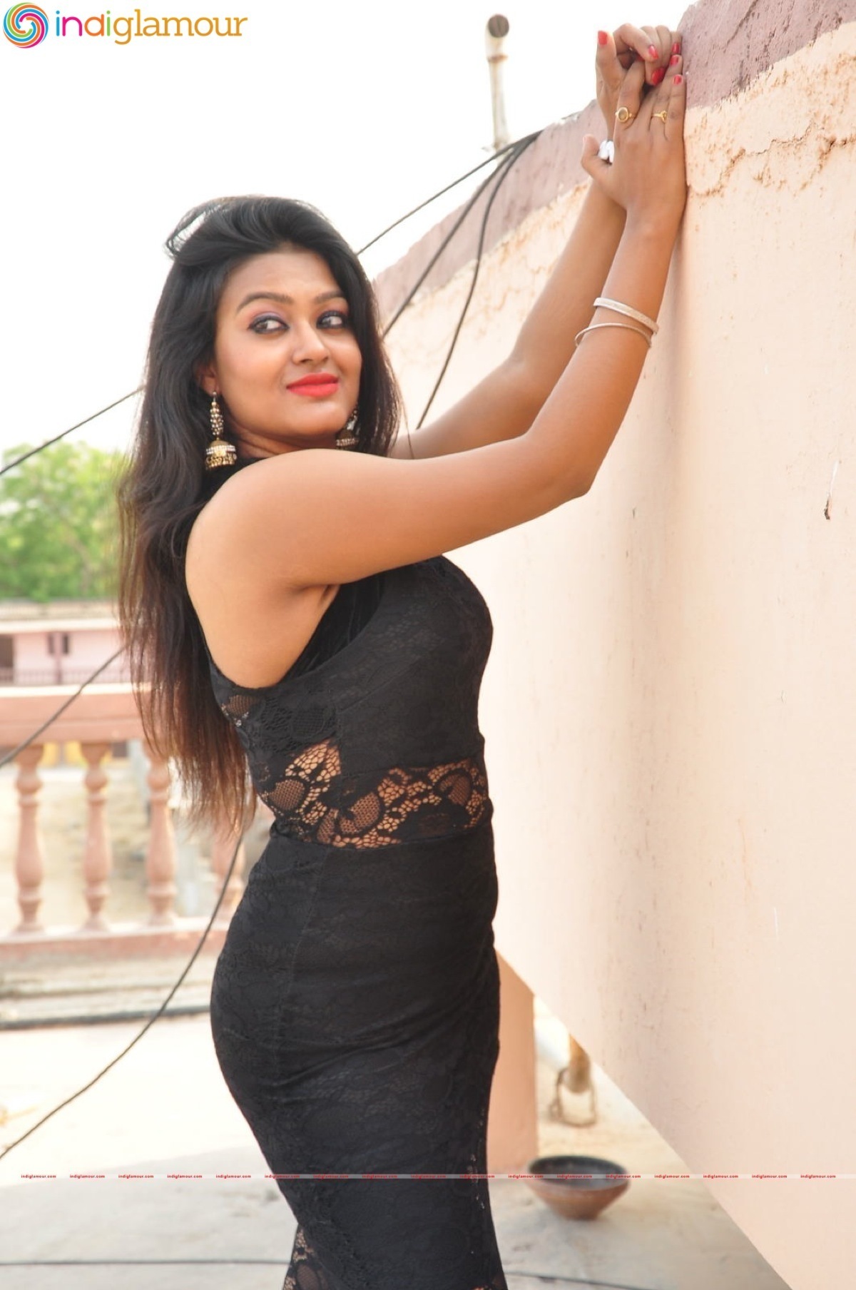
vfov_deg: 33.4
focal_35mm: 60
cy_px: 645
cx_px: 428
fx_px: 2146
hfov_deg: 22.6
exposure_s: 1/125
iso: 400
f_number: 6.3
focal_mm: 40
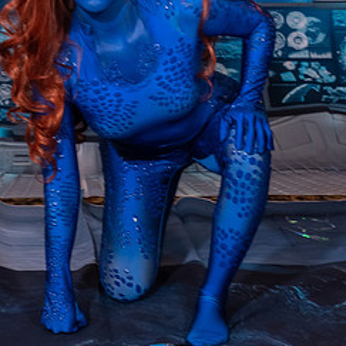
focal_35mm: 115
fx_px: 1300
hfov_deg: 15.1
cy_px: 134
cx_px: 144
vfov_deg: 15.1
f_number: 5.6
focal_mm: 49
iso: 1600
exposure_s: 1/50
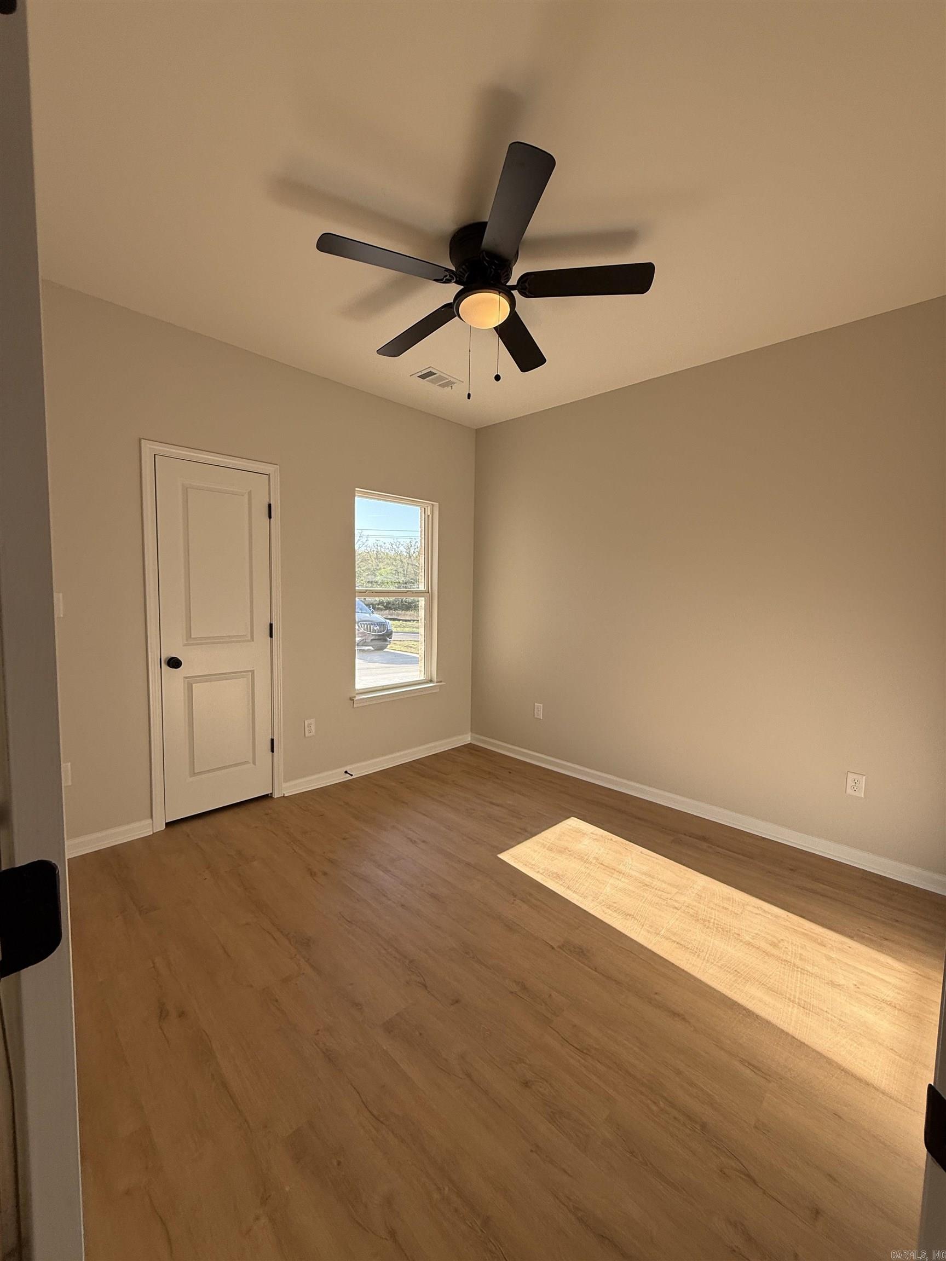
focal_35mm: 14
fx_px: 510
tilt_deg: -3.5
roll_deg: -1.8
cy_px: 630
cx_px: 473
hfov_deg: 85.7
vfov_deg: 102.1
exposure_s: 1/486
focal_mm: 2.22
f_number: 2.2
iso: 64
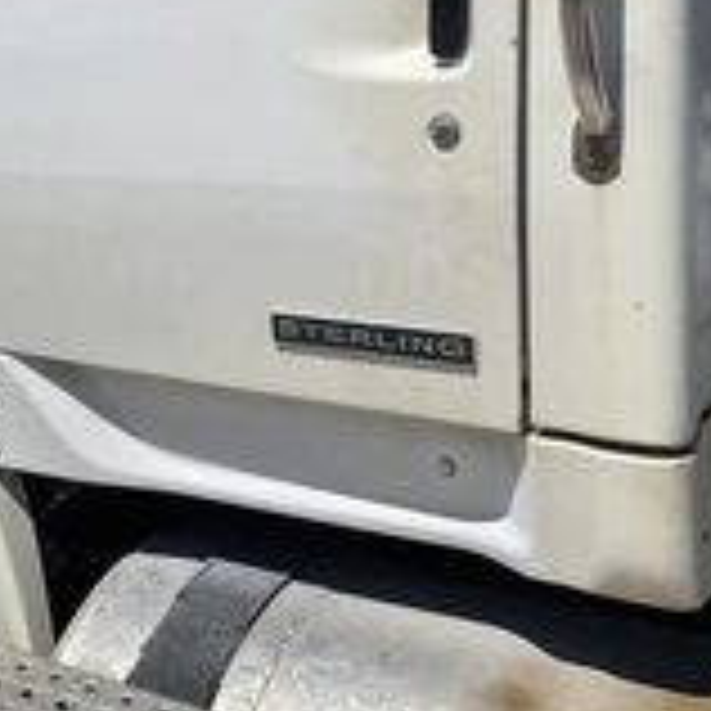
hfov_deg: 26.1
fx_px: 1510
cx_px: 158
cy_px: 108
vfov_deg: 25.9
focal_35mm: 65
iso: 25
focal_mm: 3
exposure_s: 1/6536
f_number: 1.8
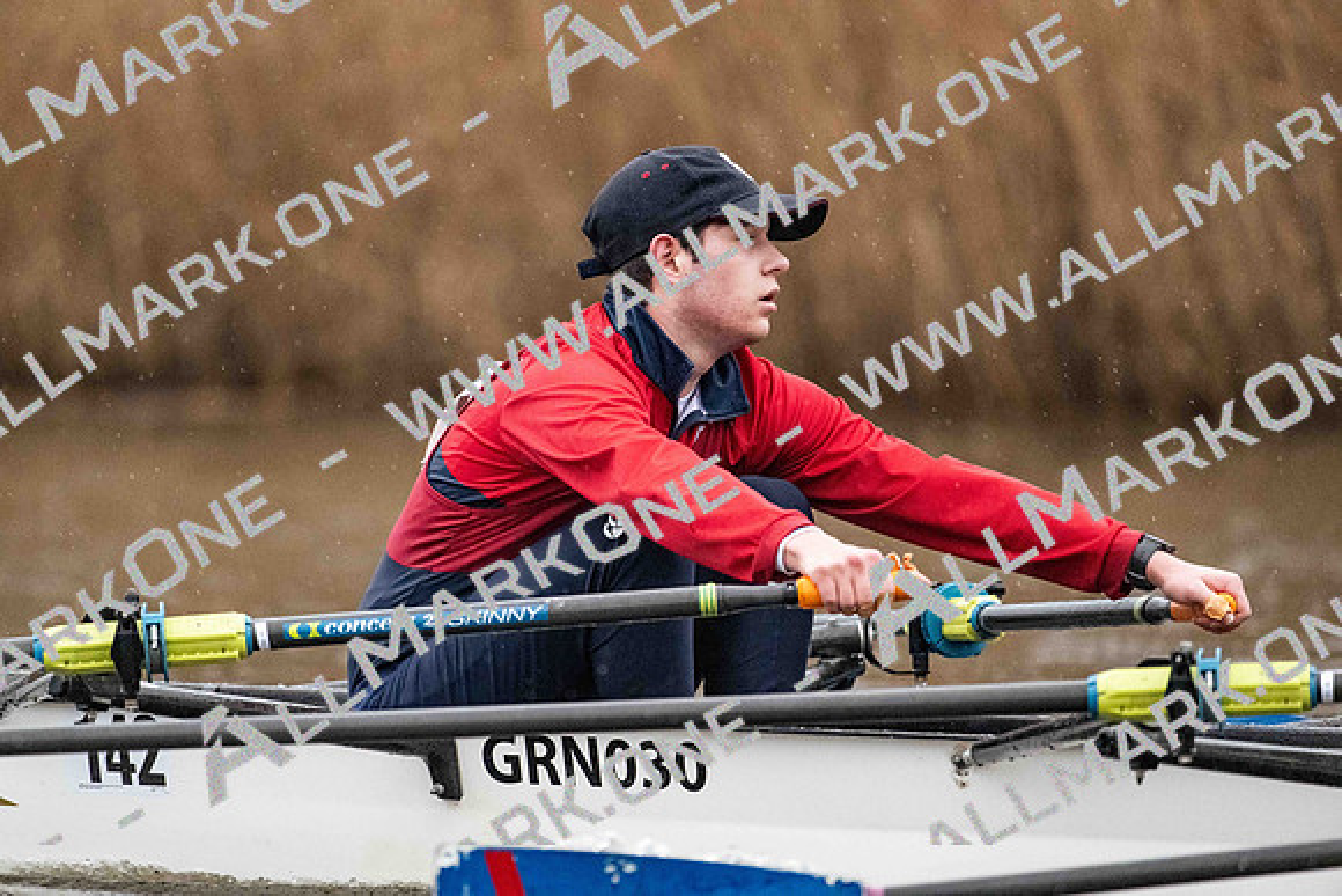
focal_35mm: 400
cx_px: 671
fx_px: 14914
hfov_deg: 5.2
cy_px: 448
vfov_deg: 3.4
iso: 12800
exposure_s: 1/1600
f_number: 4.5
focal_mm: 400
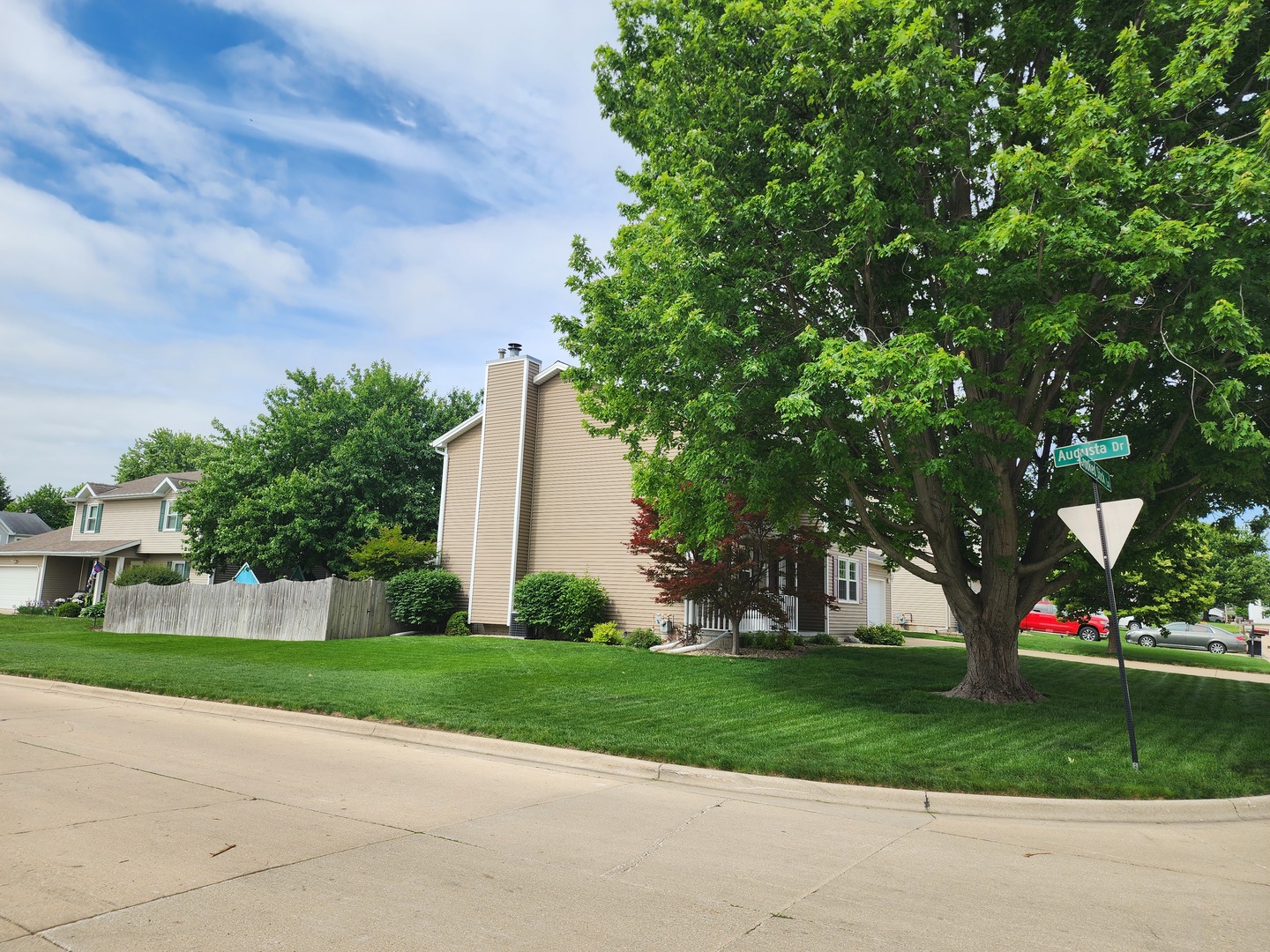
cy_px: 476
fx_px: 844
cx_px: 635
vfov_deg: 58.9
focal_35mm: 23
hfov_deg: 73.9
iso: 12
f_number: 1.8
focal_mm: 6.4
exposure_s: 1/1024
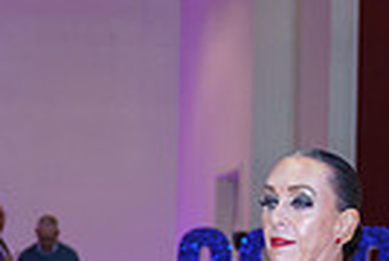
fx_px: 2285
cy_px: 542
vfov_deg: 6.3
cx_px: 52
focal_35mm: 211
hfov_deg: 9.7
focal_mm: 33
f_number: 2.8
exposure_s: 1/100
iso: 400
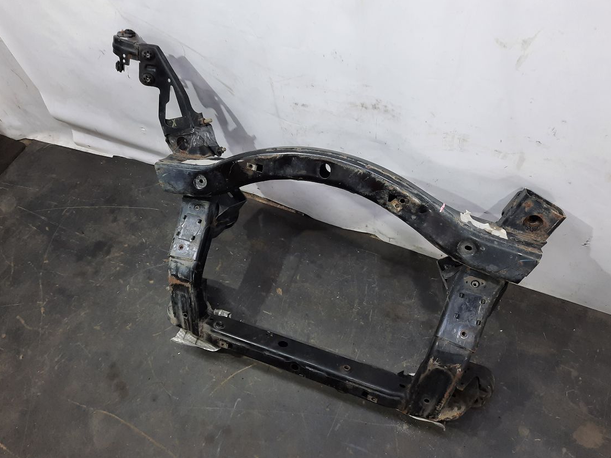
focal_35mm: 27
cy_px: 219
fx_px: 477
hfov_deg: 65.3
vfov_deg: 51.3
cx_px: 301
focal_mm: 4.6
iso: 125
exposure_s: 1/50
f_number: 2
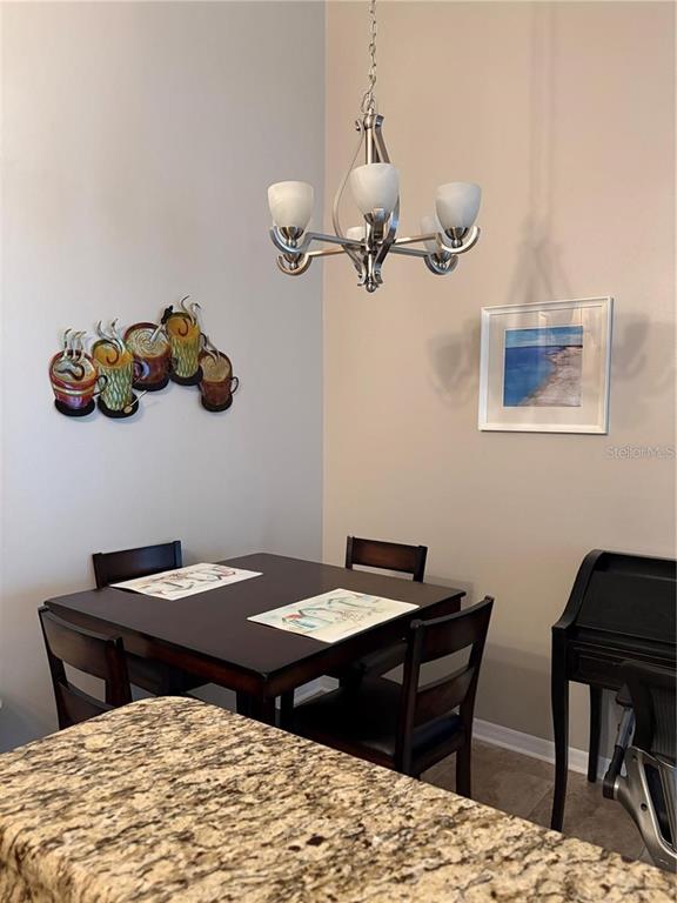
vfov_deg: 67.3
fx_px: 678
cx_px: 338
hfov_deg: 53.1
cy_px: 452
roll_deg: -0.4
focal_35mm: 26
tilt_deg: -2.7
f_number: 1.6
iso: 640
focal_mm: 5.96
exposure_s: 1/40
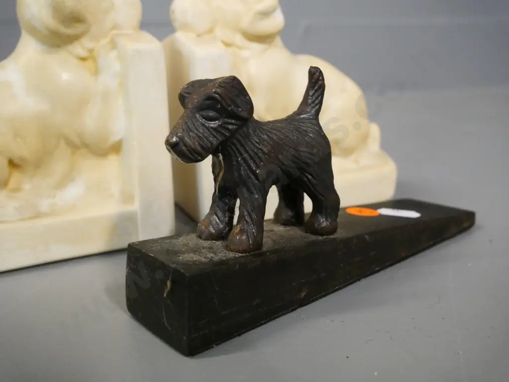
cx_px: 254
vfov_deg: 39.7
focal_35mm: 36
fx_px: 529
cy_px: 191
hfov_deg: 51.4
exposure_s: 1/80
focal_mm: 18
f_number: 5.6
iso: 3200
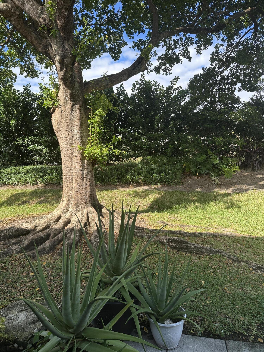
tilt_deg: -1.7
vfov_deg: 71.6
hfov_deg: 56.8
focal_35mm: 24
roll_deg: +1.1
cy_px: 176
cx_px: 132
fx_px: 244
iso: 80
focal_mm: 6.86
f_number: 1.78
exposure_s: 1/1040
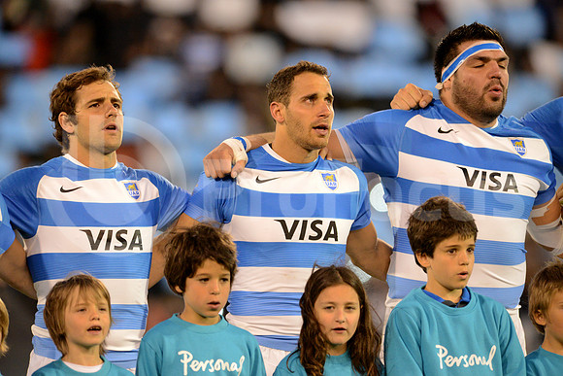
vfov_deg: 3.3
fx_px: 6570
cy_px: 188
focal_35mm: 420
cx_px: 282
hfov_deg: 4.9
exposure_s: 1/640
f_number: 4
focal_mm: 420
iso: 4500
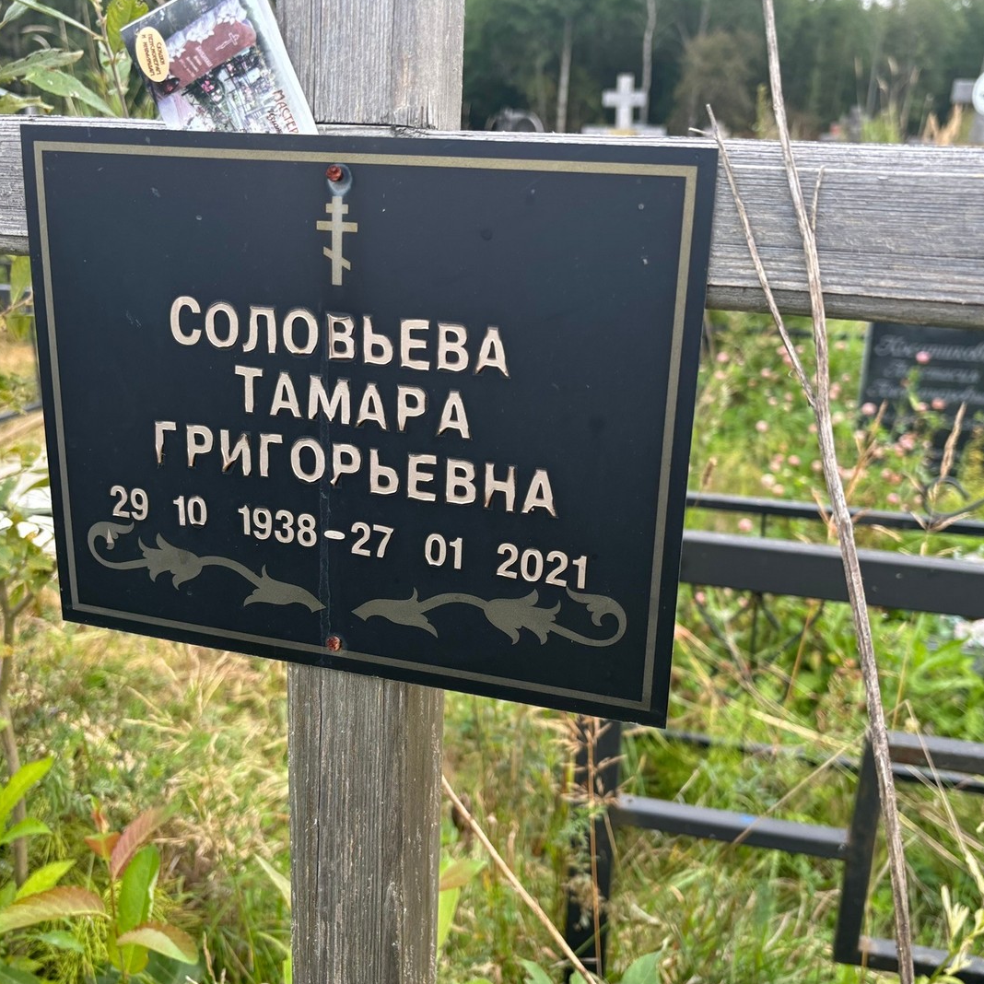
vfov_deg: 52.5
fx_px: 997
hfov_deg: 52.5
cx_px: 526
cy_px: 489
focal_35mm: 31
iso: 50
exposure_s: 1/268
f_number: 1.6
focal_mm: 5.96
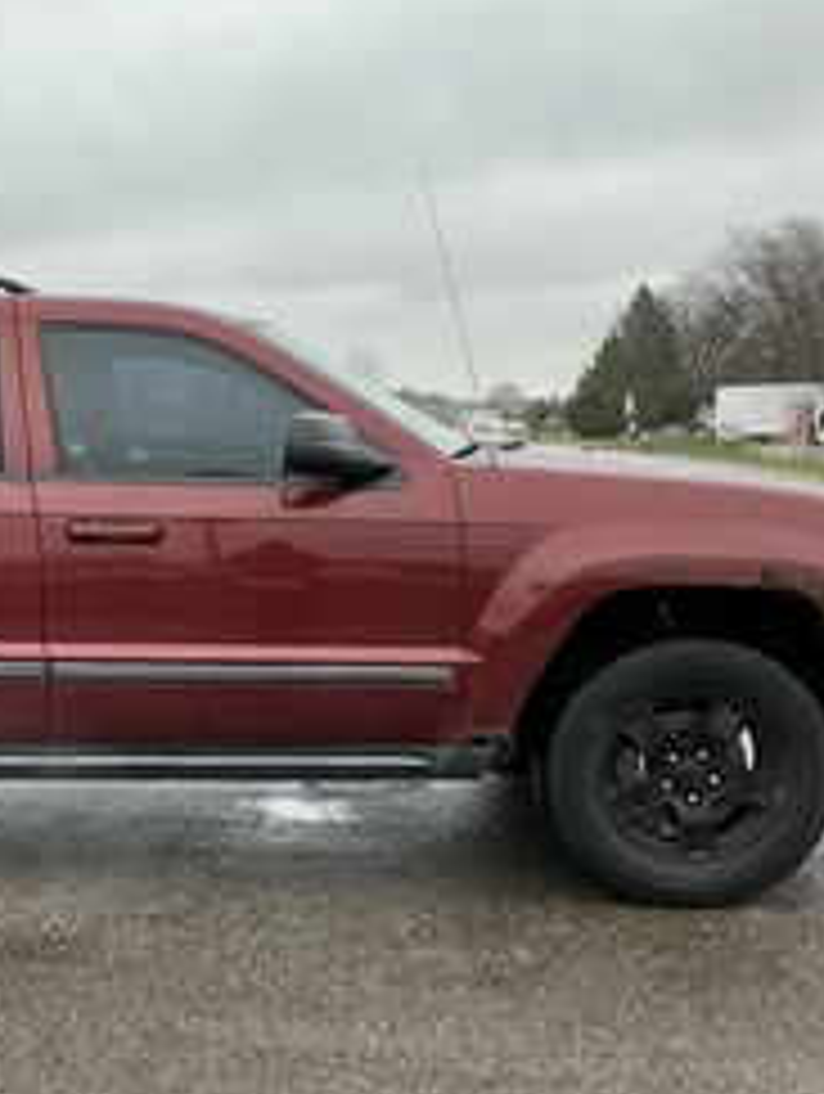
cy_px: 617
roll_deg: +0.6
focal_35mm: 46
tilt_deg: -5.2
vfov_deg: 41.1
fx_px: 1456
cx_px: 149
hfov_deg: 30.7
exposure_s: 1/122
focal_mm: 3
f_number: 1.8
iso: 50
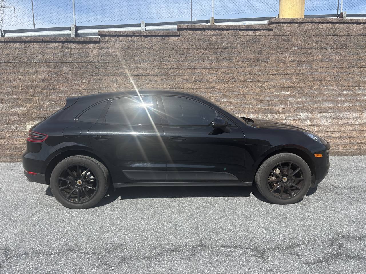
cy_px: 137
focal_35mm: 26
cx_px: 183
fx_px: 275
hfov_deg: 67.3
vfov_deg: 53.1
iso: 50
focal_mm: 5.96
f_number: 1.6
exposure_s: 1/2639
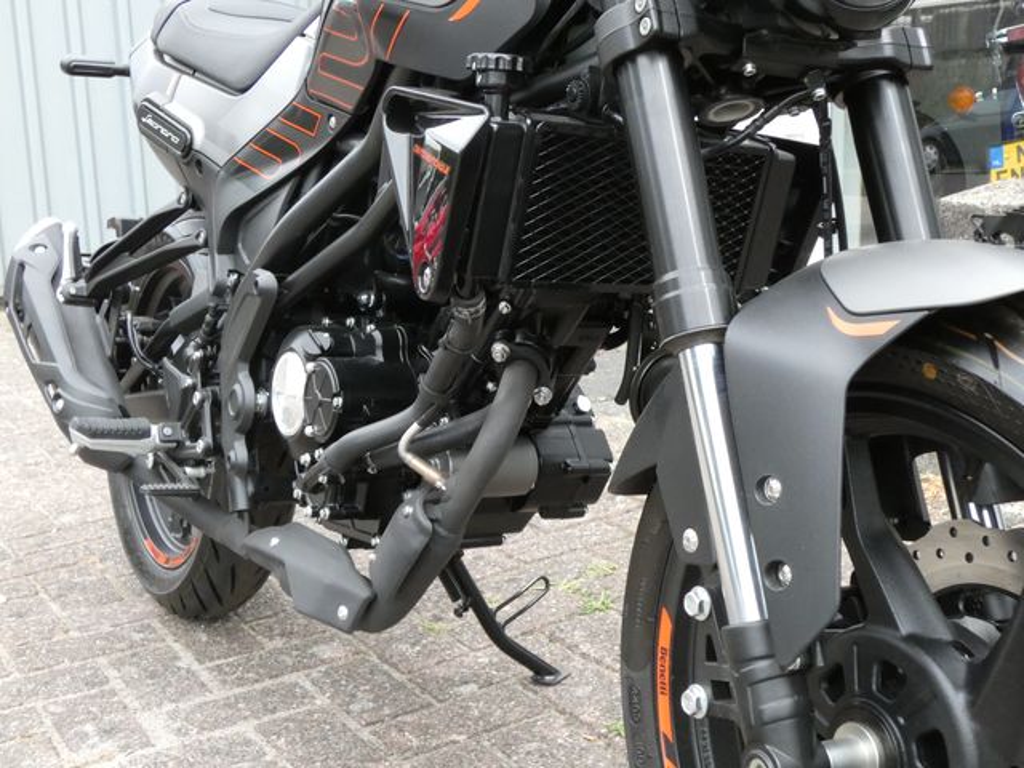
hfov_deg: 41.2
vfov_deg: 31.5
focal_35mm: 46
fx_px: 1361
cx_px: 512
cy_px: 384
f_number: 4.5
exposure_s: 1/800
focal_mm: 8.2
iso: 800
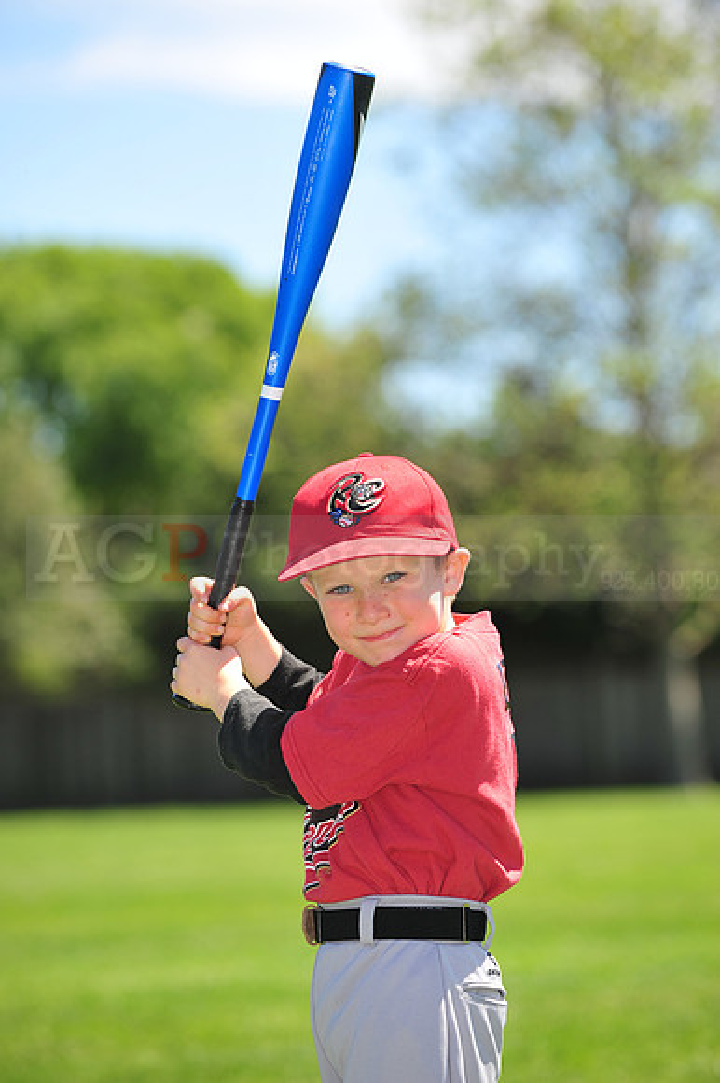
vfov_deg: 12.1
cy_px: 542
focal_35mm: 170
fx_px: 5106
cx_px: 360
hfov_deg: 8.1
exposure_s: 1/640
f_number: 4.5
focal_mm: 170
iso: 200
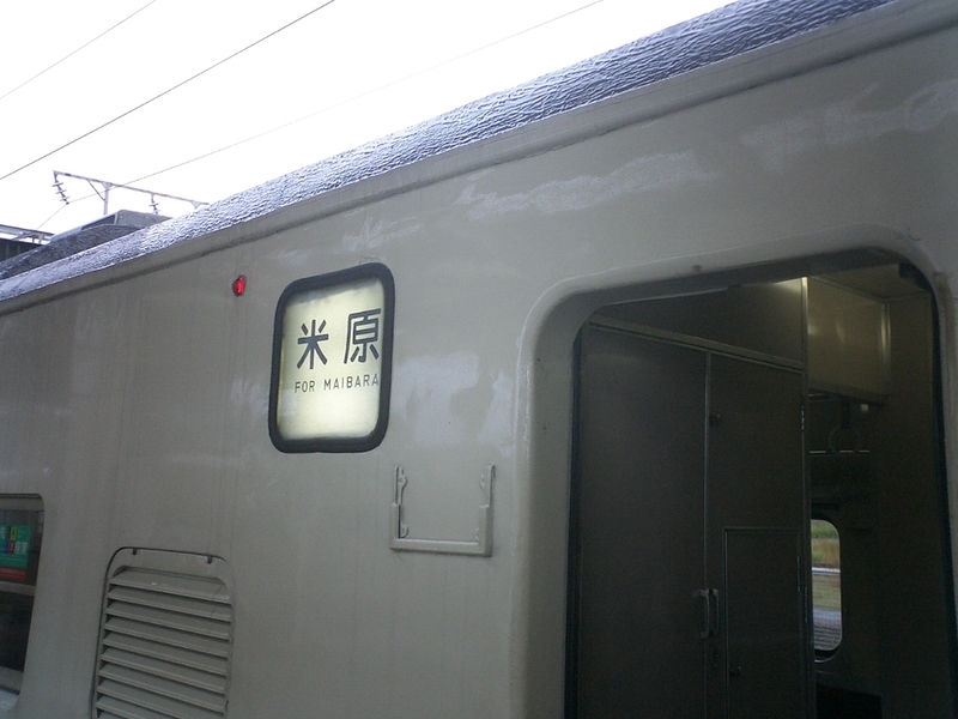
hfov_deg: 50.1
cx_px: 479
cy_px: 360
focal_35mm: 37
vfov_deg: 38.7
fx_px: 1024
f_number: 3.5
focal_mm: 5.6
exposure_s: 1/100
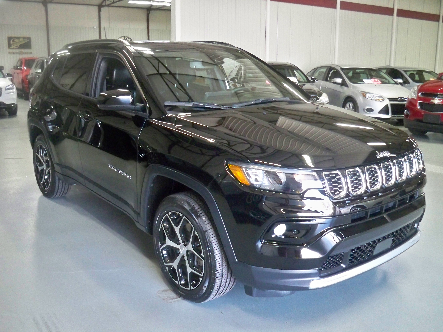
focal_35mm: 35
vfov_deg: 40.7
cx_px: 222
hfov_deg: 52.6
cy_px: 166
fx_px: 448
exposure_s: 1/60
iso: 800
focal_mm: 6.3
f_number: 3.1
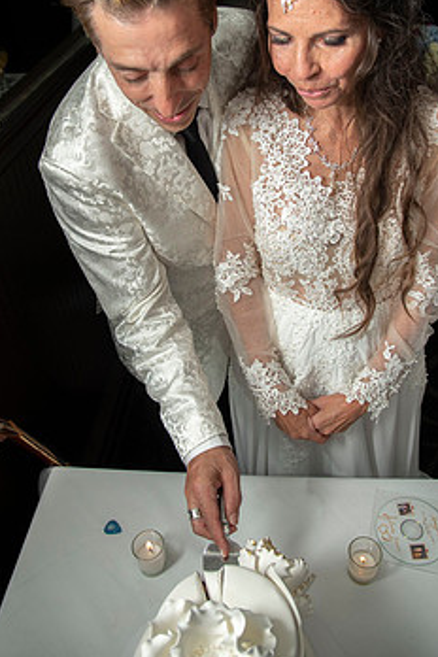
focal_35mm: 31
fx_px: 566
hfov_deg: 42.3
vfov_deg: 59.6
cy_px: 251
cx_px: 234
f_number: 4.5
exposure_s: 1/200
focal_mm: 24
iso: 100
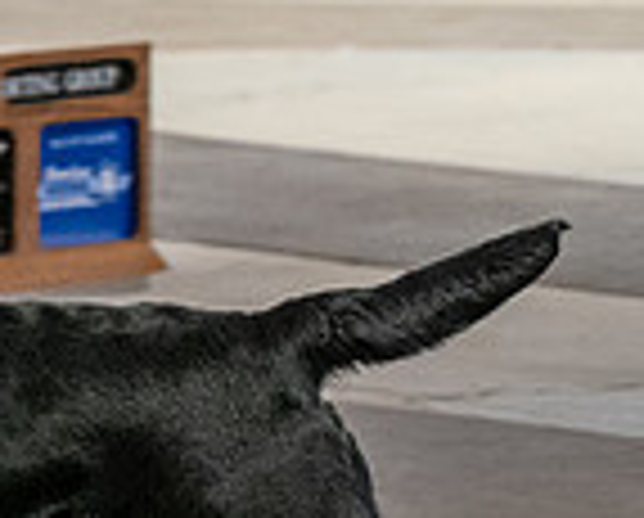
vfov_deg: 3.4
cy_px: 99
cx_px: -286
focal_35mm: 460
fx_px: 8786
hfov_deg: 4.2
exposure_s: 1/250
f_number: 3.5
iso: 6400
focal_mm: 104
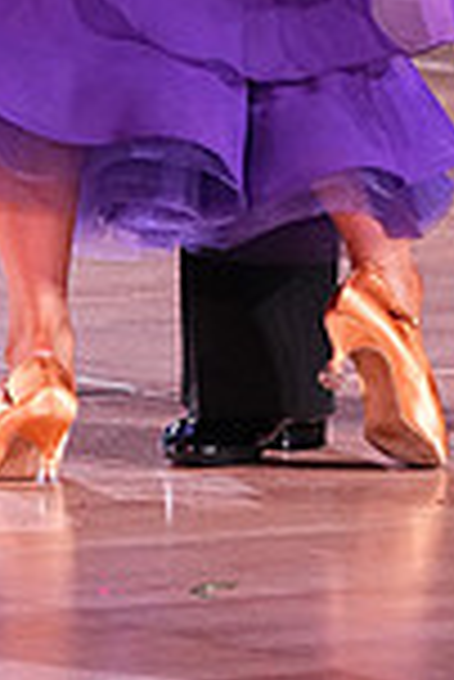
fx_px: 8115
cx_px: 389
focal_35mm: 430
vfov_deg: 4.7
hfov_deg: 3.2
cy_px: -617
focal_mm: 112
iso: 4000
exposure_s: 1/250
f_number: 4
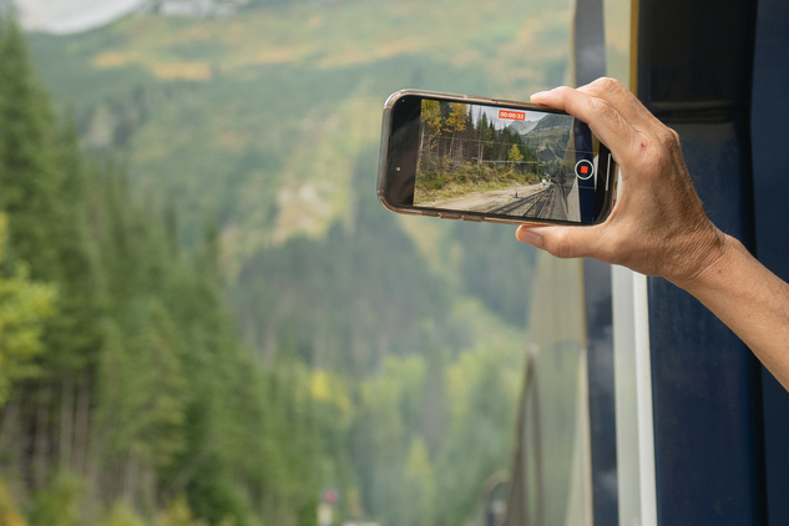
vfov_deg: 14.5
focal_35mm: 94
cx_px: 335
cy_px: 295
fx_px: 2060
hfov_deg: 21.7
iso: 250
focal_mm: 31
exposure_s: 1/400
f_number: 4
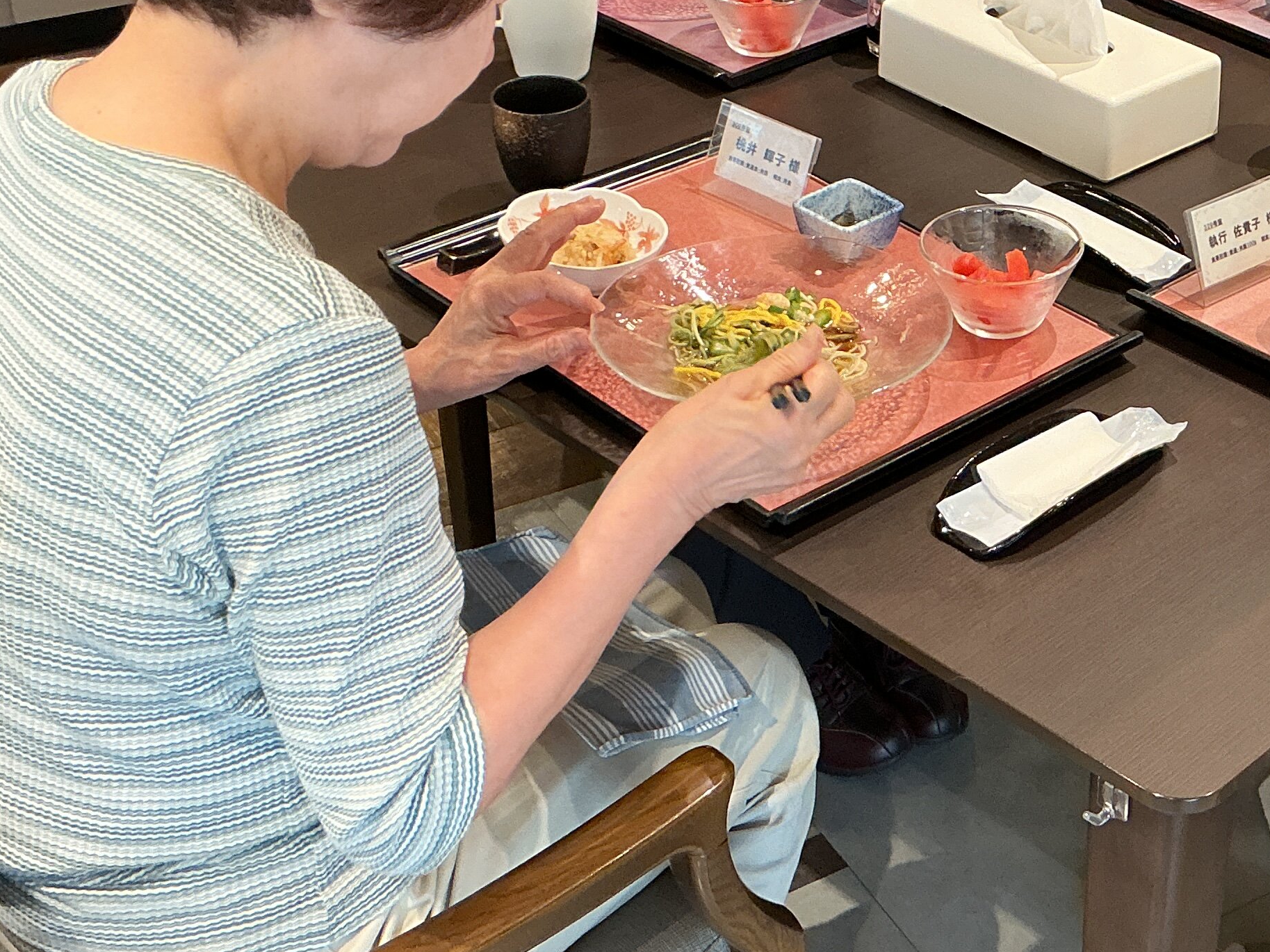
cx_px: 1055
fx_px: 2348
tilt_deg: -28.1
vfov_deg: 22.7
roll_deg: -2.3
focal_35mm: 64
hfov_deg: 29.4
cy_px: 225
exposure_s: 1/60
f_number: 1.8
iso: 125
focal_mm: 3
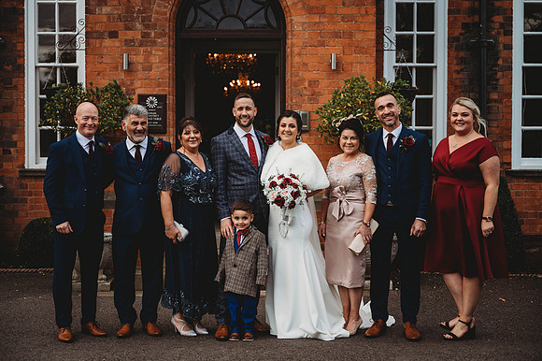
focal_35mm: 55
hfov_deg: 36.3
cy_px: 180
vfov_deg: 24.6
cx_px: 271
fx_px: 828
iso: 100
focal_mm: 55
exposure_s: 1/200
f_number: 2.8
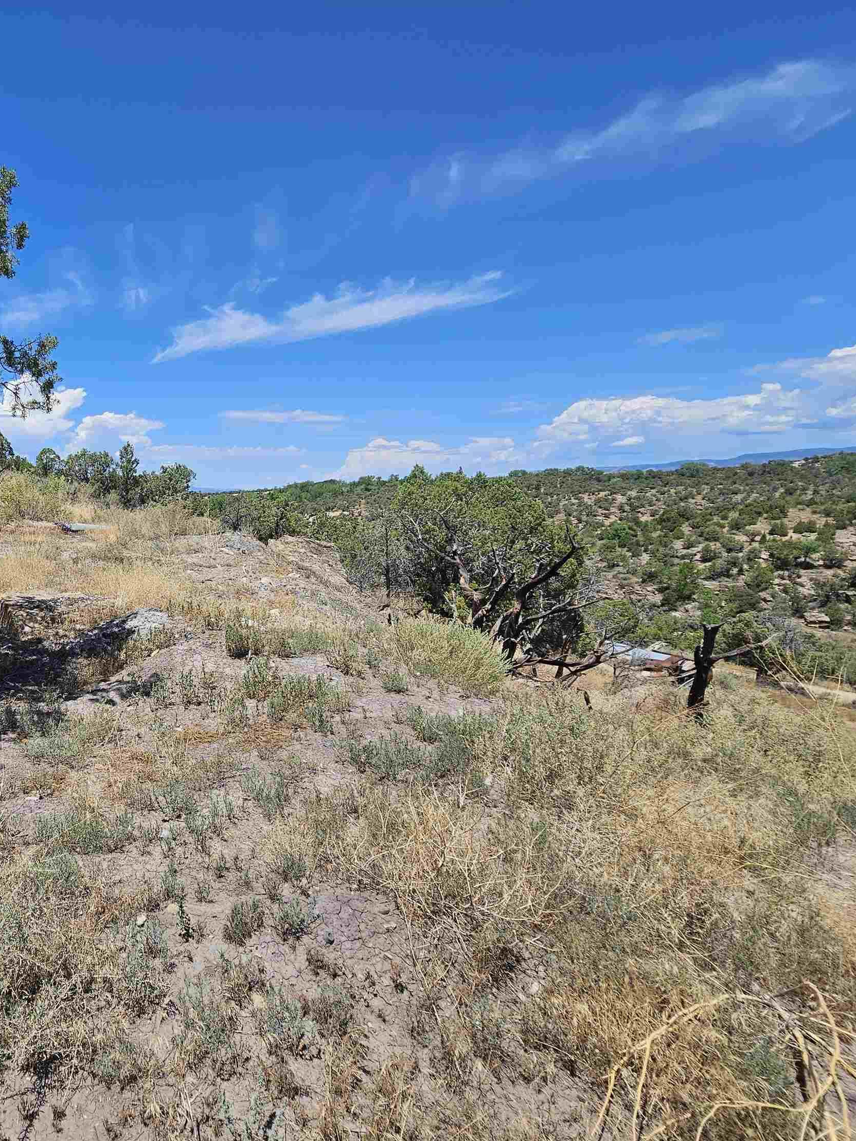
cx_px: 102
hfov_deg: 61.6
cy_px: 567
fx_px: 594
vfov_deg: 87.8
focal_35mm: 18
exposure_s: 1/2782
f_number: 2.2
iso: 50
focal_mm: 2.2
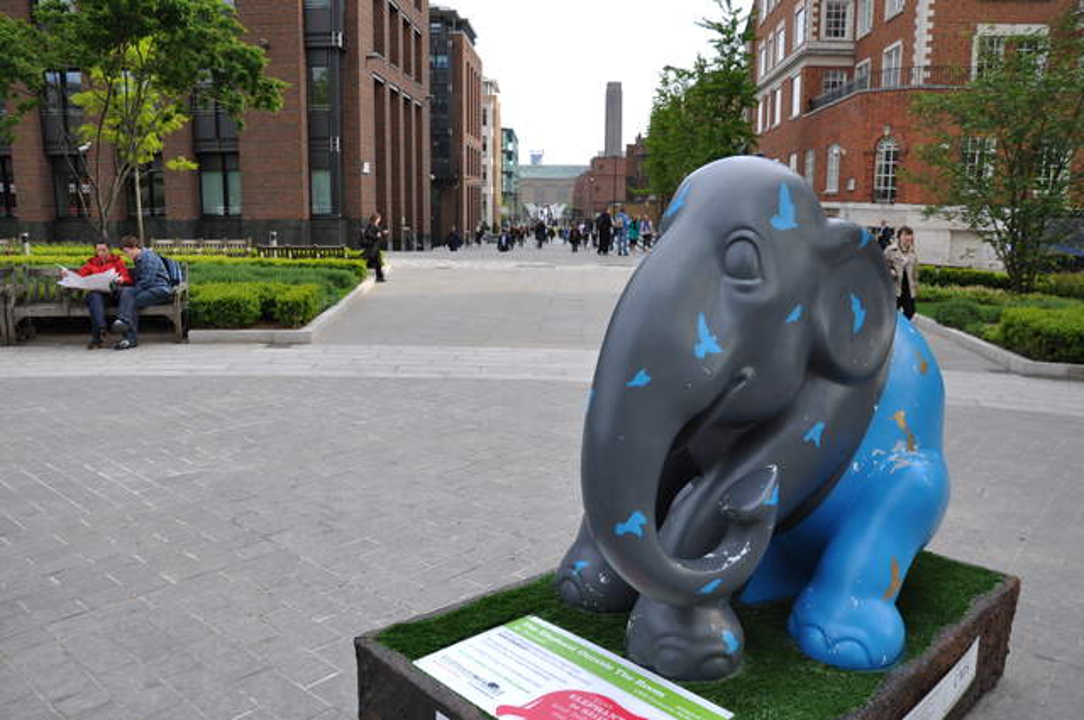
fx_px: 812
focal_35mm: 27
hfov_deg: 67.4
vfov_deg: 47.8
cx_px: 542
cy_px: 360
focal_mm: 18
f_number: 5.6
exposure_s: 1/125
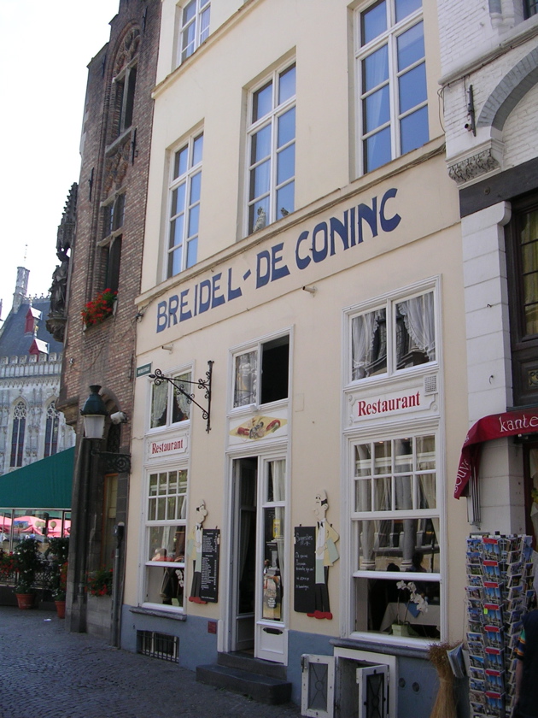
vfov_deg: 49.0
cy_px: 359
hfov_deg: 37.7
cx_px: 269
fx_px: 787
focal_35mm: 38
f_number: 2.8
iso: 50
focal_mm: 5.8
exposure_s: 1/432
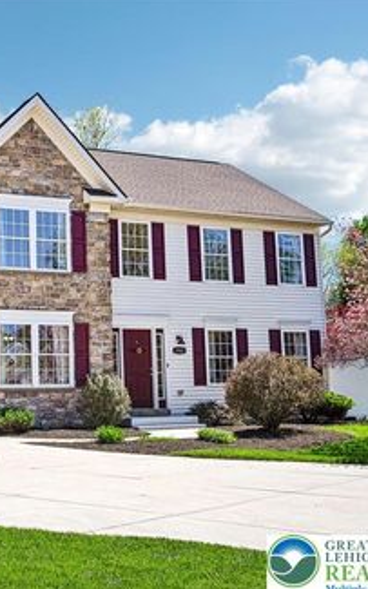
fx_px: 755
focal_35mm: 47
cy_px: 293
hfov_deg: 25.9
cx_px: -5
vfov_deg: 42.7
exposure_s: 1/1250
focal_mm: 30
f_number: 8
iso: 800
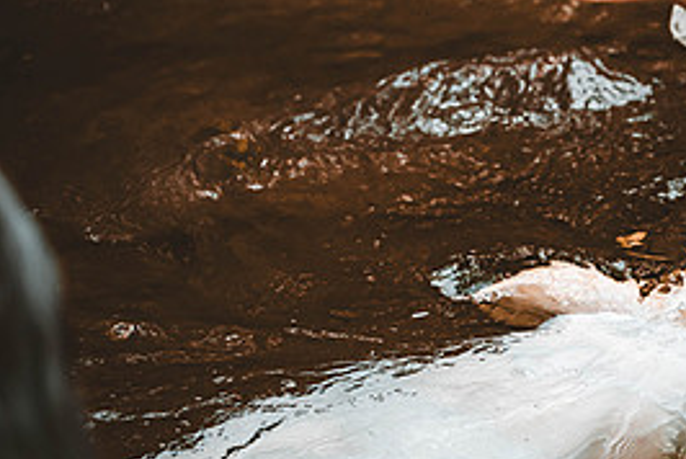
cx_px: 704
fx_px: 3739
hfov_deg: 10.4
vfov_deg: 7.0
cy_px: 288
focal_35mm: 196
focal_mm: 90
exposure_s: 1/400
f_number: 2.8
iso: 1000
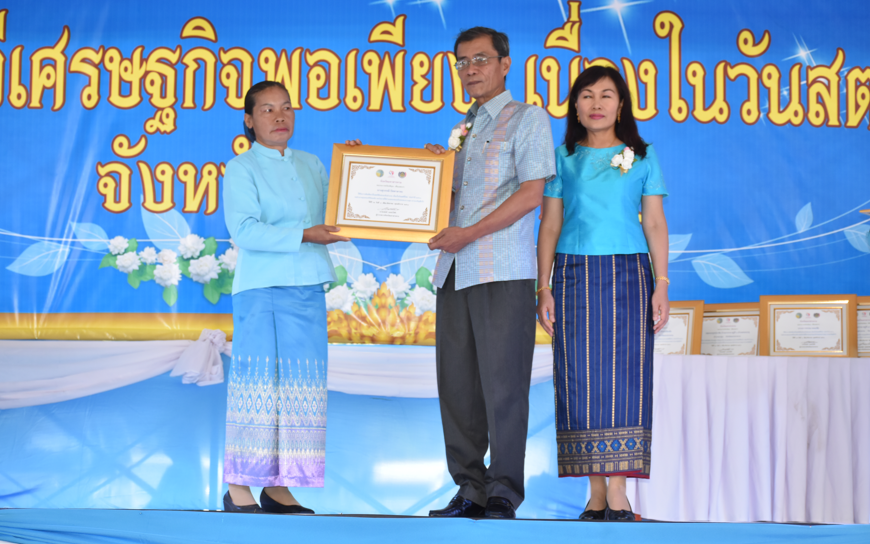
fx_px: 1826
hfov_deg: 26.8
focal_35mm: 77
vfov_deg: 16.9
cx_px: 434
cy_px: 266
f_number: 7.1
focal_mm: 50
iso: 800
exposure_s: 1/200
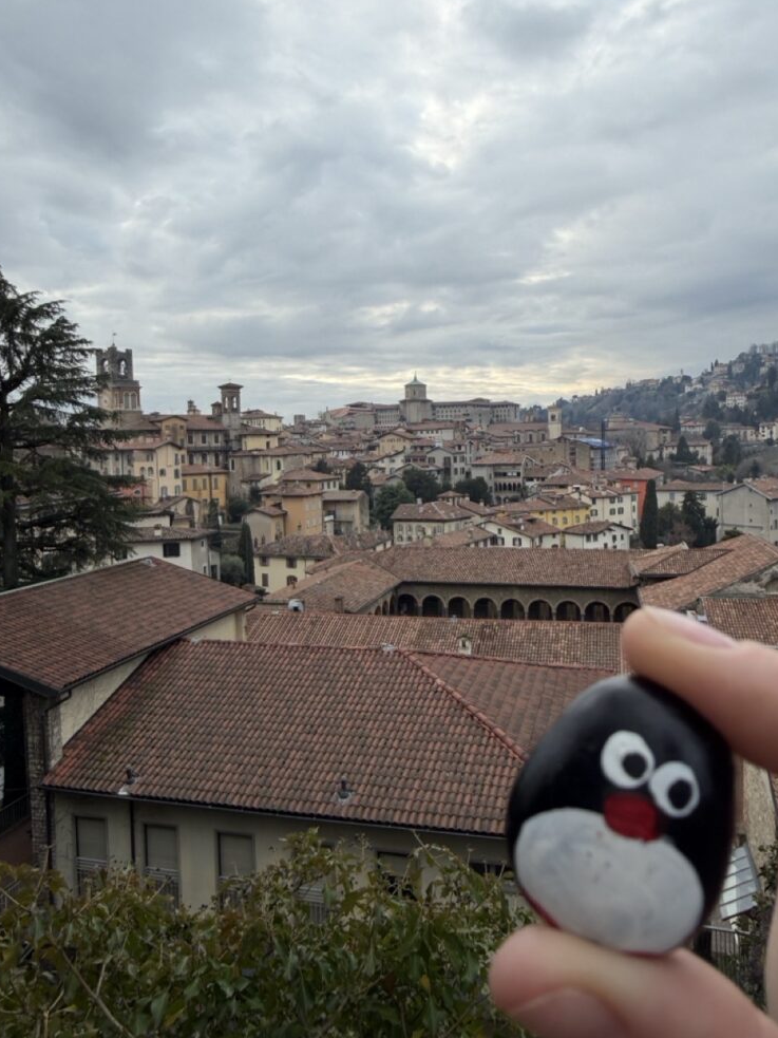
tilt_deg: -2.1
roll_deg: +2.6
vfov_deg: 69.4
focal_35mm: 25
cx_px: 394
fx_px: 749
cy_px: 514
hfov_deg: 54.9
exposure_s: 1/571
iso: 40
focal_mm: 2.22
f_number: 2.2
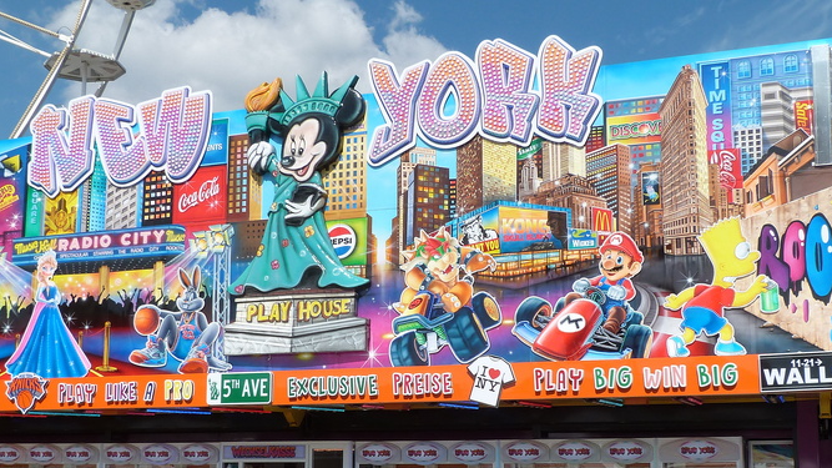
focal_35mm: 49
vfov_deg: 24.2
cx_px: 419
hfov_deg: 42.1
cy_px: 348
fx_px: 1081
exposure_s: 1/800
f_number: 5.6
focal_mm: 5.2
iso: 100
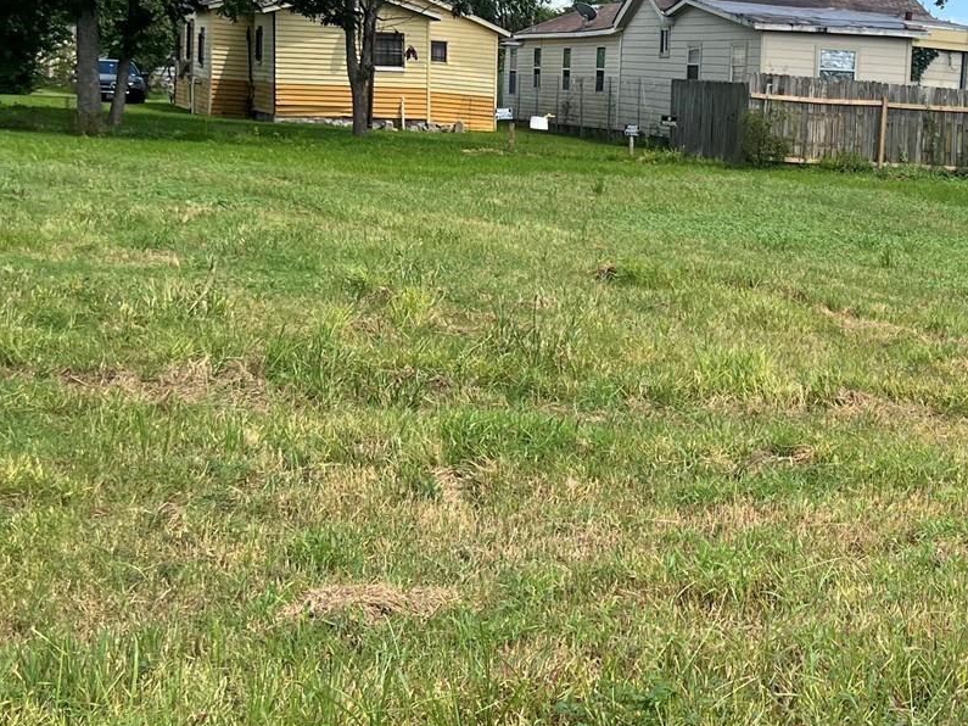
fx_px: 1873
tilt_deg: -6.5
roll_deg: -3.2
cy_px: 367
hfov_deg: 28.1
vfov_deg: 21.9
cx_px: 830
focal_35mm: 67
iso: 50
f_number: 1.5
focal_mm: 5.7
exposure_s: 1/2571
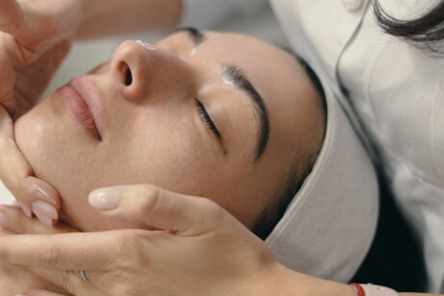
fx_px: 1023
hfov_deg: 24.4
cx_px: 162
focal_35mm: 83
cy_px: 59
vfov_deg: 16.3
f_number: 2
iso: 1000
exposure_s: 1/400
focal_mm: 50
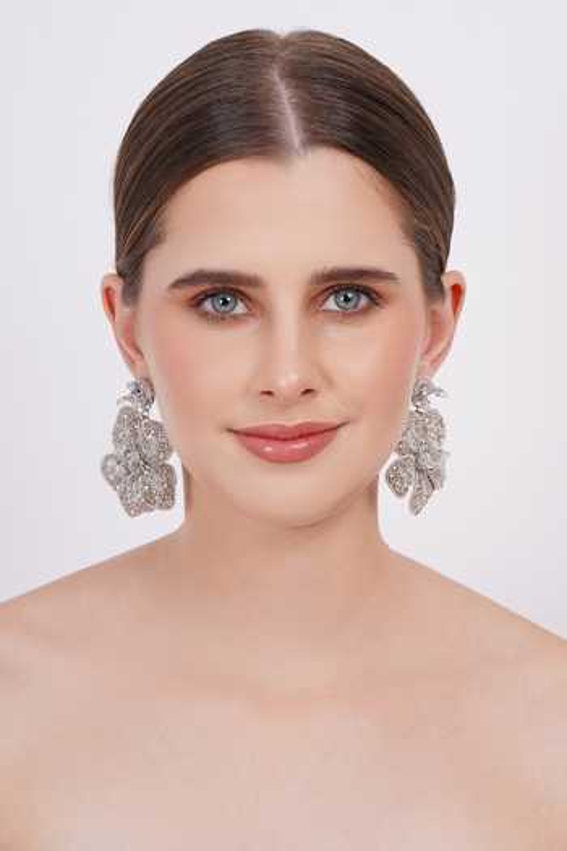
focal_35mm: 200
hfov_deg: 6.9
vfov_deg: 10.3
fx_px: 4725
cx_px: 284
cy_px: 426
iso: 200
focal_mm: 200
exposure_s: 1/125
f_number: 11
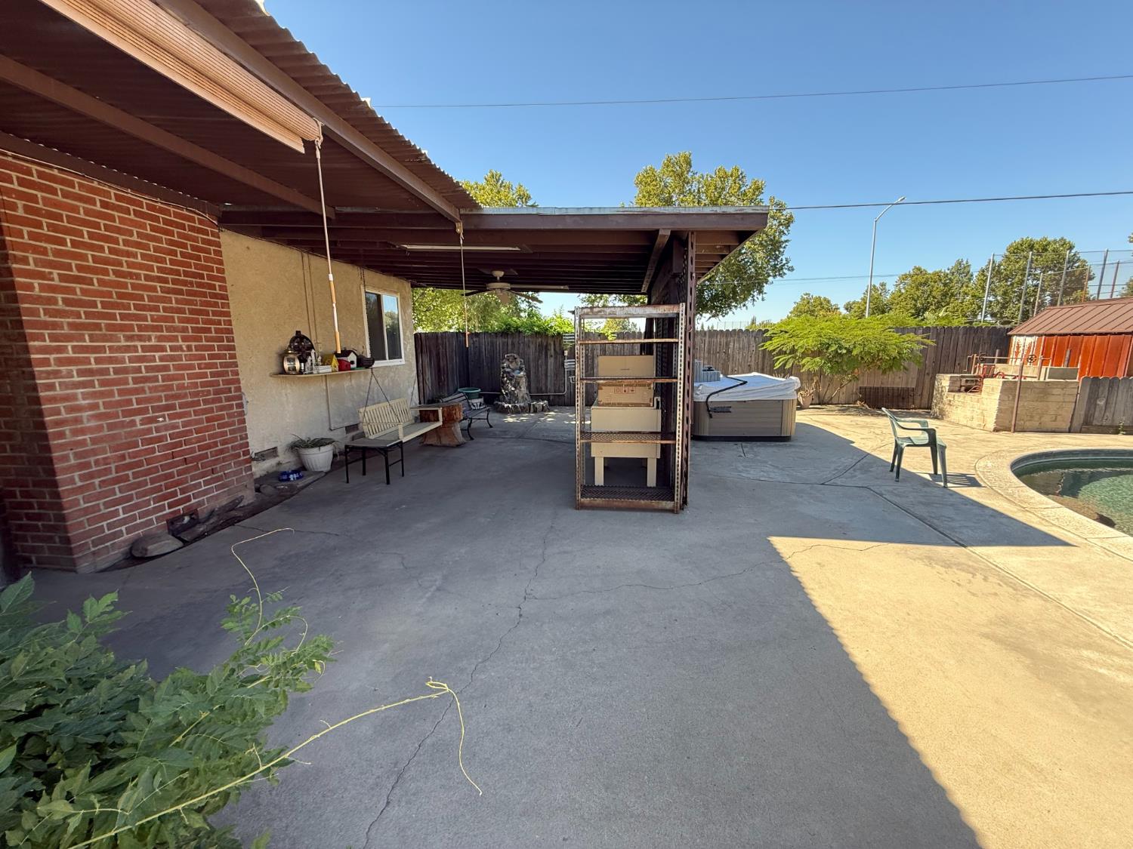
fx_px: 458
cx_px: 566
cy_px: 424
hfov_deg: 102.1
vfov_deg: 85.7
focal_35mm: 14
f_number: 2.2
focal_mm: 2.22
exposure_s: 1/274
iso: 64
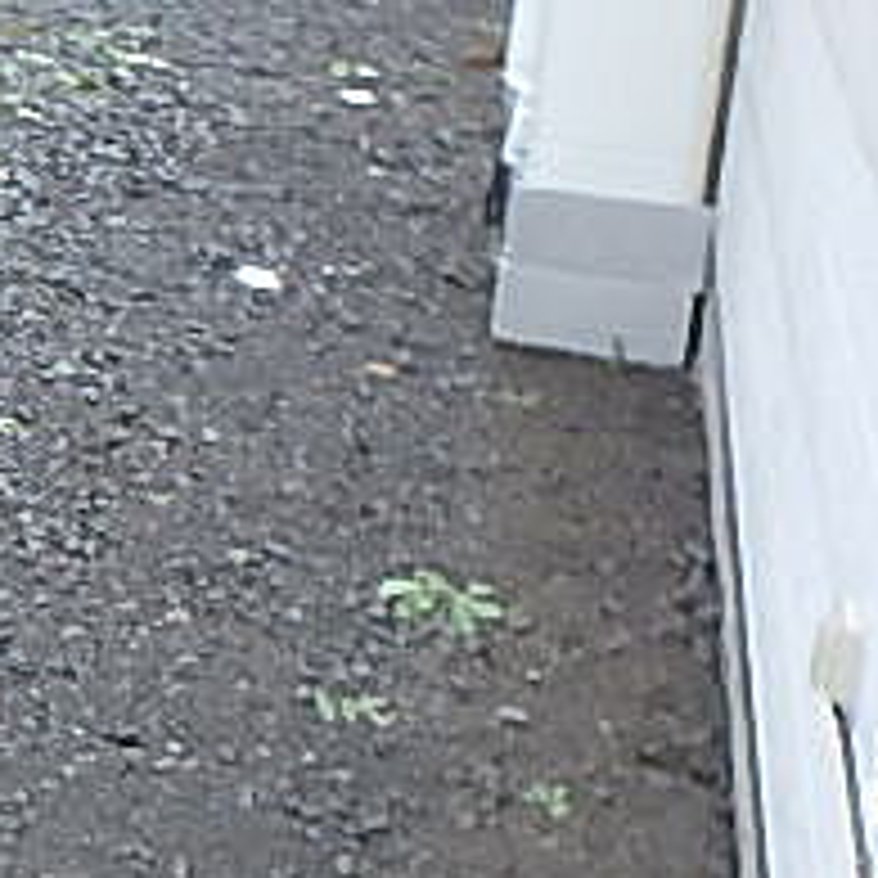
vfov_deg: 27.1
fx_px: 1750
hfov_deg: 22.4
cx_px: -486
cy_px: 72
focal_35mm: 61
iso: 200
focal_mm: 3.7
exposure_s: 1/30
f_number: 3.5
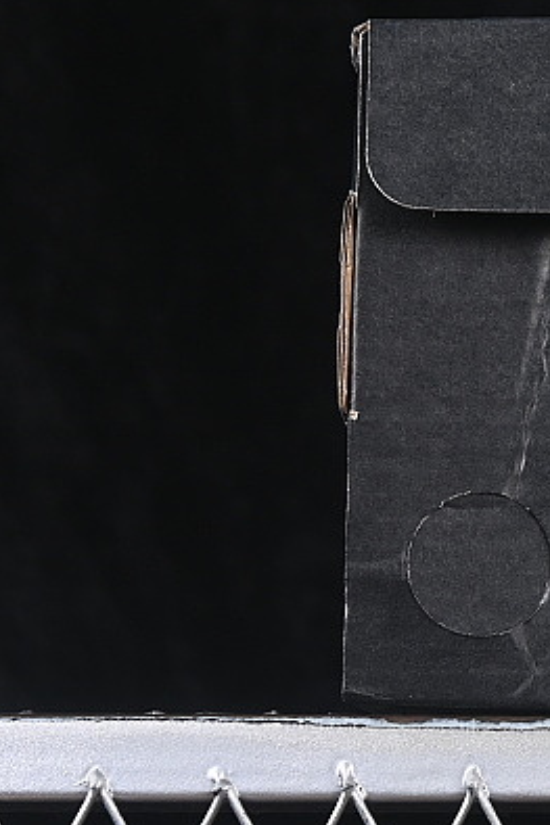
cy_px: 253
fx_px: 4702
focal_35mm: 205
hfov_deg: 6.5
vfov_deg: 10.0
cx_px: 991
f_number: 6.3
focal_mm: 50
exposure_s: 1/60
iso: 160
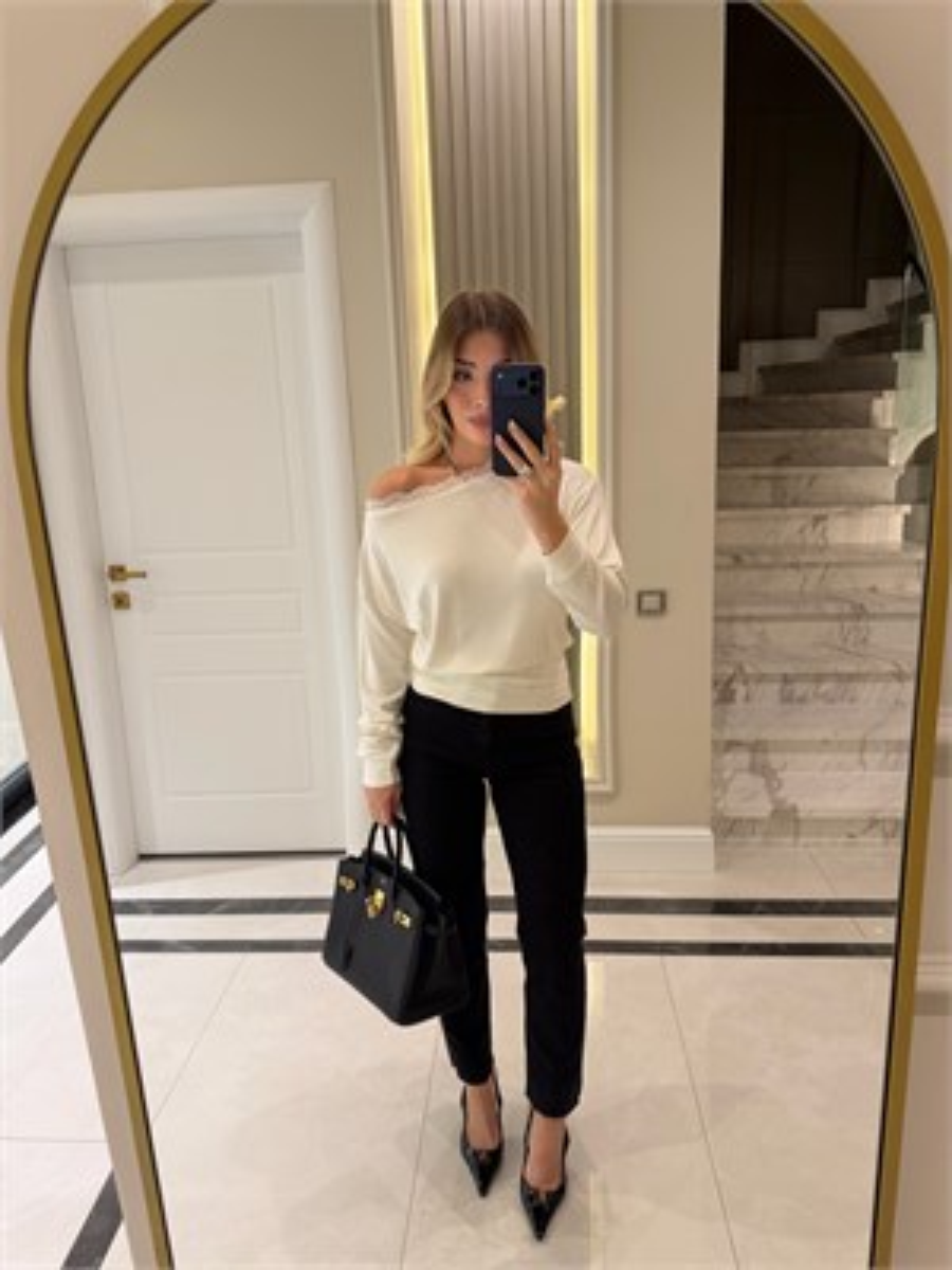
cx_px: 476
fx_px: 880
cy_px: 635
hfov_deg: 56.8
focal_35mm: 24
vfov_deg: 71.6
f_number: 1.78
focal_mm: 6.76
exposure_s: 1/50
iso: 125
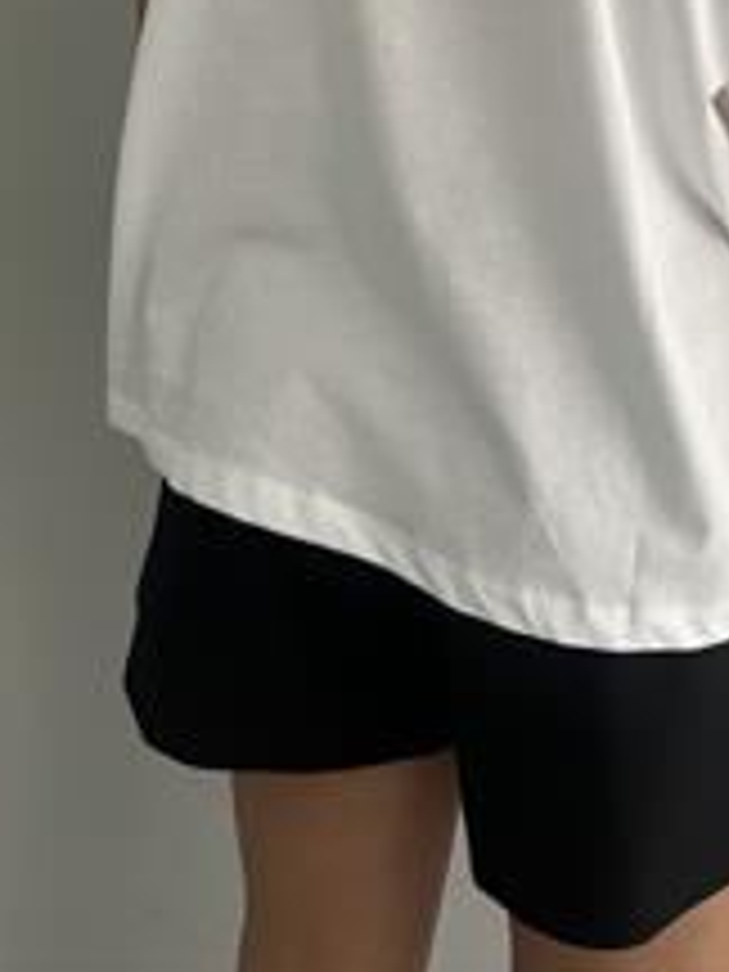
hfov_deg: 25.5
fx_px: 1601
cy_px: -169
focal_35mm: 57
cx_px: 488
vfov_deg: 29.5
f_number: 1.78
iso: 200
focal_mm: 6.86
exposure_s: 1/95
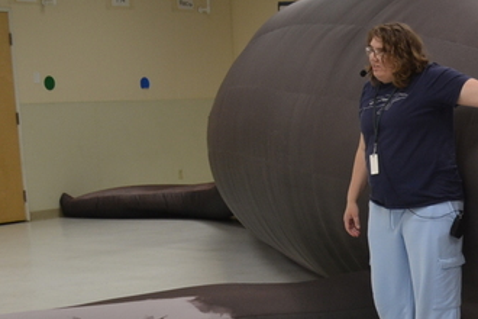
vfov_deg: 13.1
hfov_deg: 19.2
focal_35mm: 100
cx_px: 578
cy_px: 437
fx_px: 1328
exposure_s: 1/60
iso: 400
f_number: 3.8
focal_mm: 22
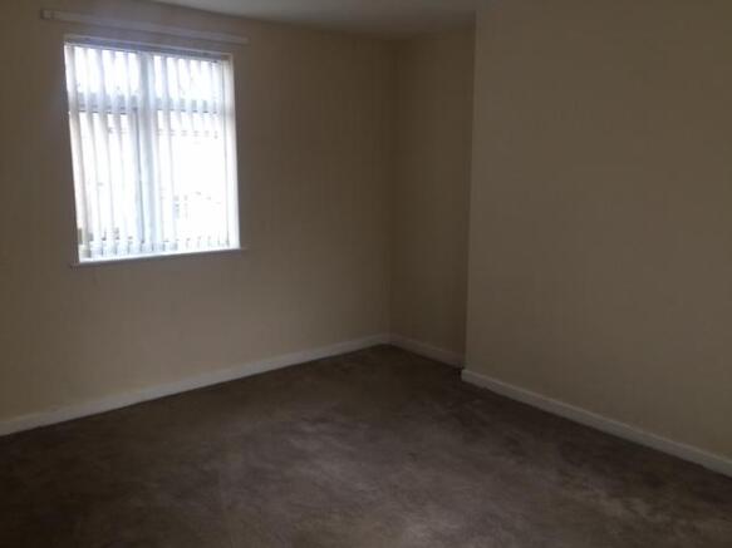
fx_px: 613
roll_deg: -0.4
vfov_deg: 48.2
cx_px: 366
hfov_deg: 61.7
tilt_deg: -9.4
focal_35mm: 29
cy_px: 274
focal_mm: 4.15
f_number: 2.2
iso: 32
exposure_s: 1/33
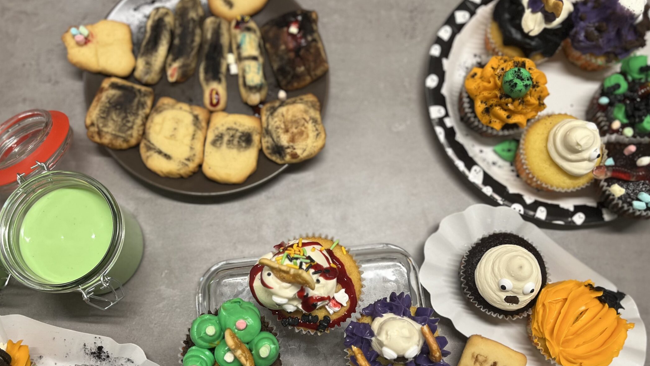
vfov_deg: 33.6
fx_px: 603
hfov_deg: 56.6
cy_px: 216
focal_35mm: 35
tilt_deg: -78.9
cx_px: 305
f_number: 1.6
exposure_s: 1/50
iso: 100
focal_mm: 5.1
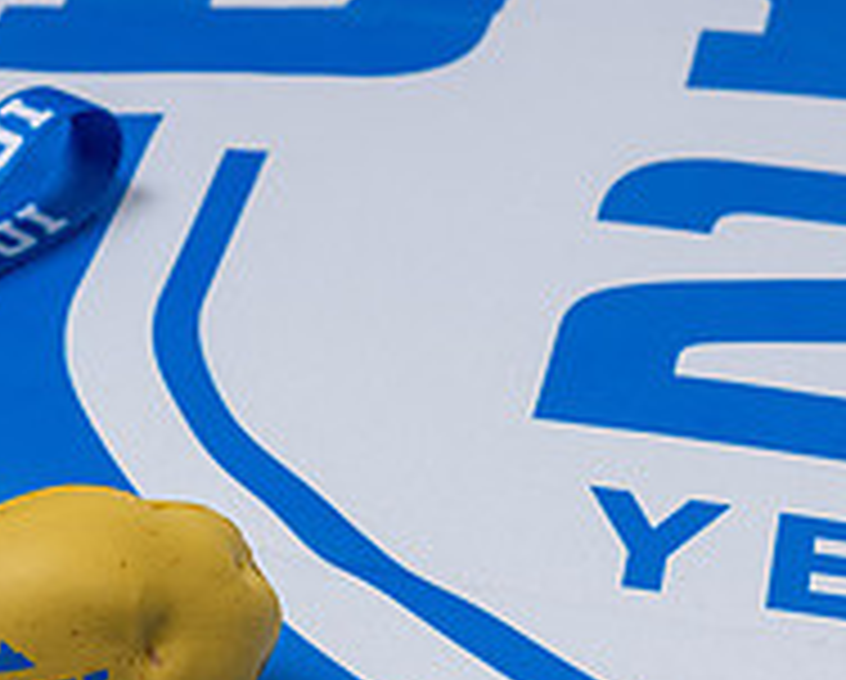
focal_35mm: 91
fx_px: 2282
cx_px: 153
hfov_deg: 20.7
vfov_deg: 16.3
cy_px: 790
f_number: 8
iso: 100
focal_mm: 31.5
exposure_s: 1/160
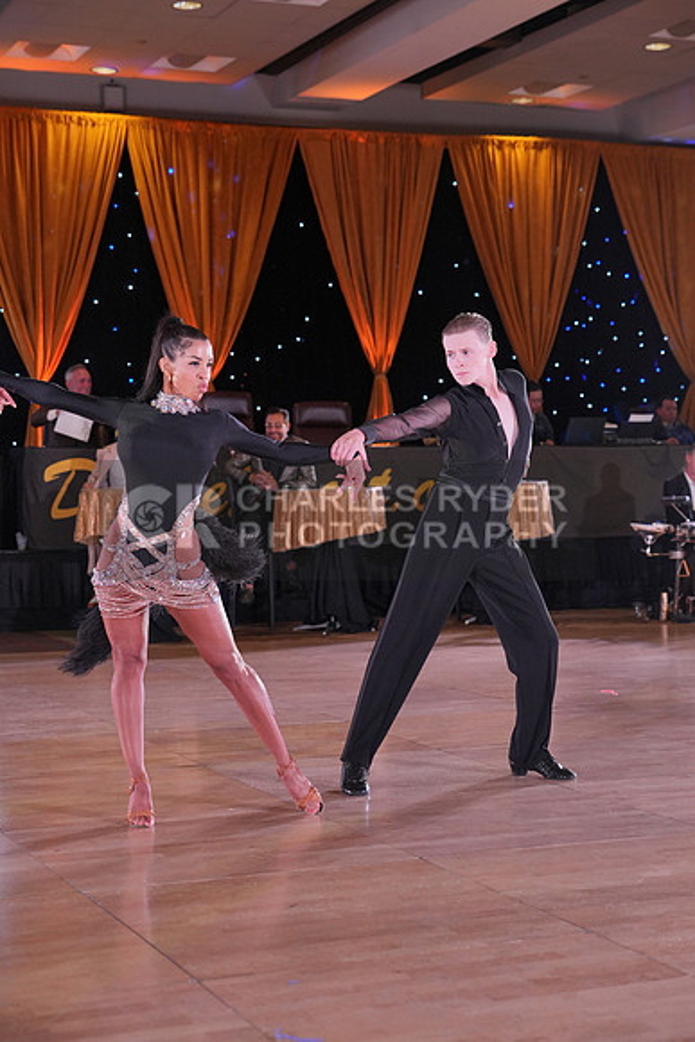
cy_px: 521
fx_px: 1881
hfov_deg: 20.9
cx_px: 348
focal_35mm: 65
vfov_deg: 31.0
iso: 2000
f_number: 4
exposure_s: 1/400
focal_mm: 65
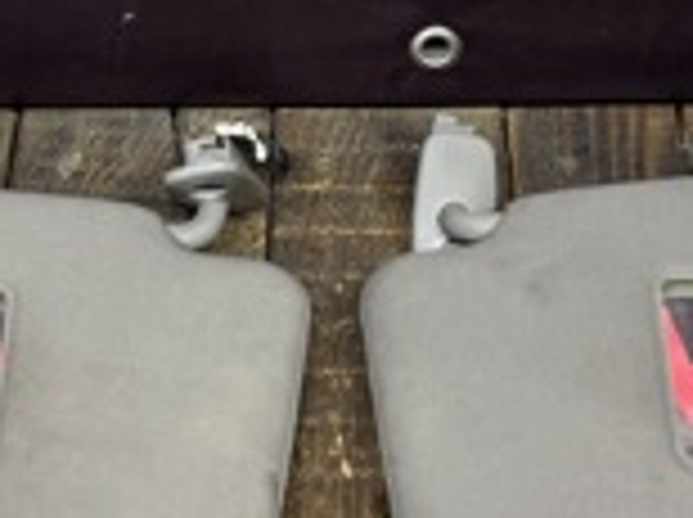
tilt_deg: -38.4
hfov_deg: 19.7
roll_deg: -0.2
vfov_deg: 14.5
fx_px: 1999
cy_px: -23
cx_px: 356
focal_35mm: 100
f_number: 1.78
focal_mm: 6.76
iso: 125
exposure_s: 1/50
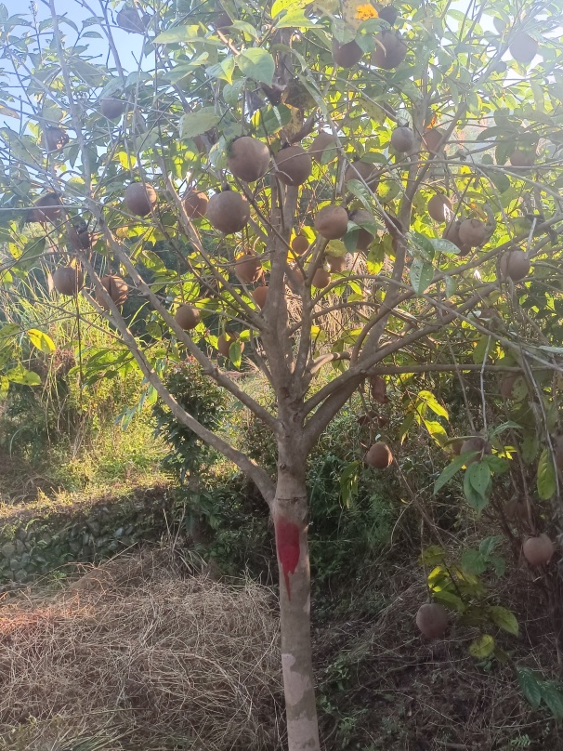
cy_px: 293
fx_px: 716
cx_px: 338
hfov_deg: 42.7
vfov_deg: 54.9
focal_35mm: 33
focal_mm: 4.71
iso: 100
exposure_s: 1/140
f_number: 1.79
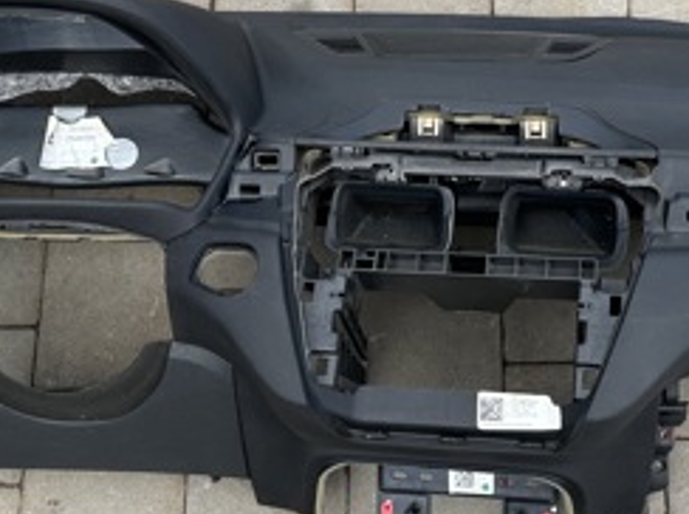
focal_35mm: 63
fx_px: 1251
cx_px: 483
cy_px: 191
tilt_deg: -68.7
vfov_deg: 23.1
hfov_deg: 30.5
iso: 80
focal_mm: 6.86
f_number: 1.78
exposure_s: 1/1157
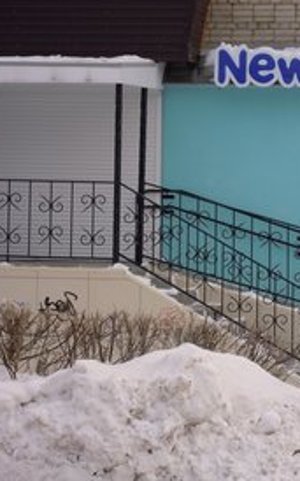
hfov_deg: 6.0
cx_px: 212
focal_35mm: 217
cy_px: 242
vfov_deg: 9.7
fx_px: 2842
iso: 100
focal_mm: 25
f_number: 6.6
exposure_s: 1/200
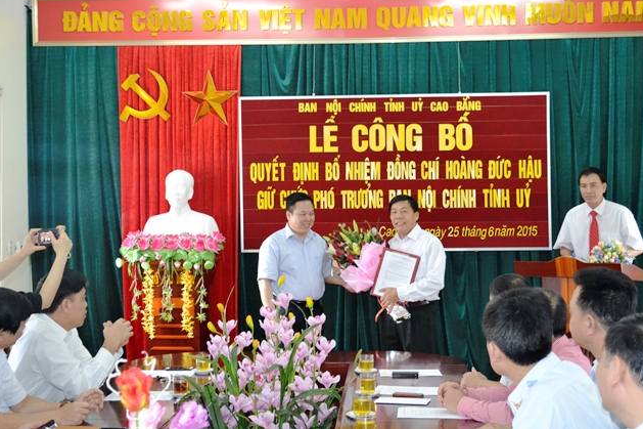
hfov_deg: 36.3
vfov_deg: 24.6
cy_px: 211
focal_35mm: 55
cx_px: 325
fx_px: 982
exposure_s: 1/60
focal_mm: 36
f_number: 5
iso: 2500
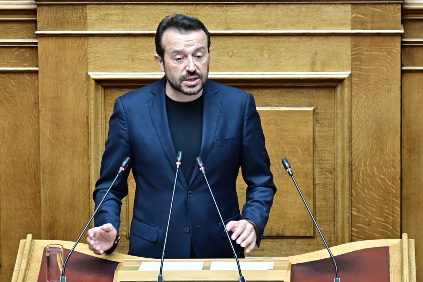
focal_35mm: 300
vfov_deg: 4.6
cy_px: 141
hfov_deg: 6.9
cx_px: 212
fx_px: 3525
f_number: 3.2
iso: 800
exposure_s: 1/200
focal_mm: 200
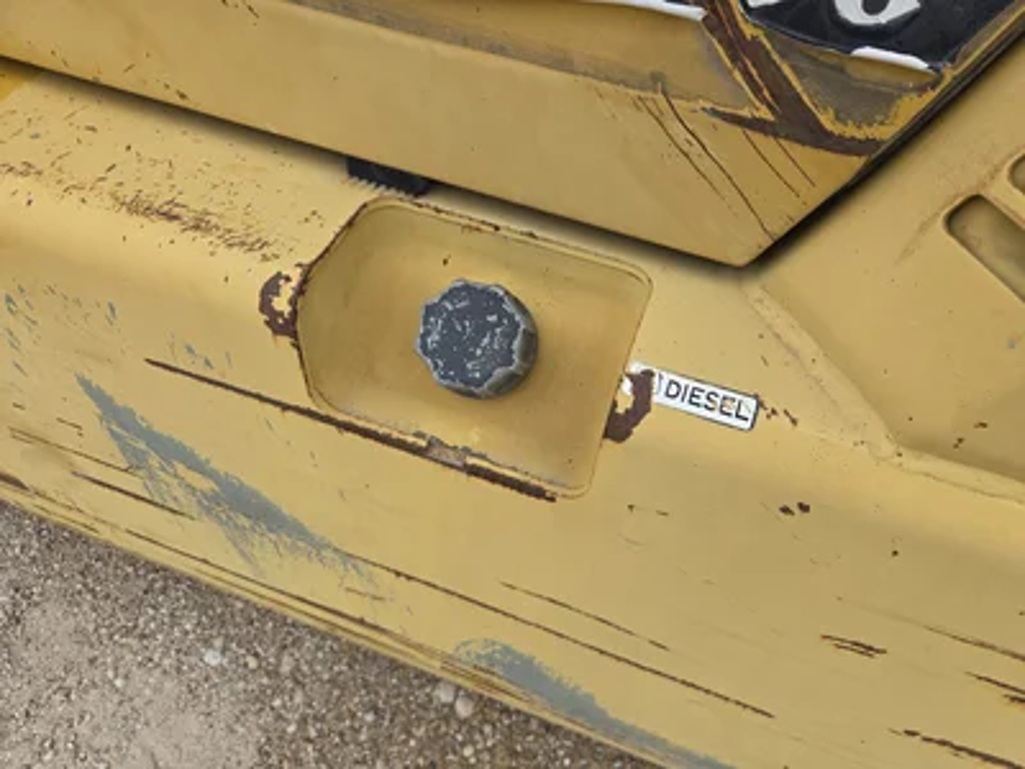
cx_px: 512
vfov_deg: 58.9
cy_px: 384
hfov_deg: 73.9
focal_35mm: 23
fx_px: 681
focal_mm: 5.4
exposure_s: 1/786
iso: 25
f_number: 1.8
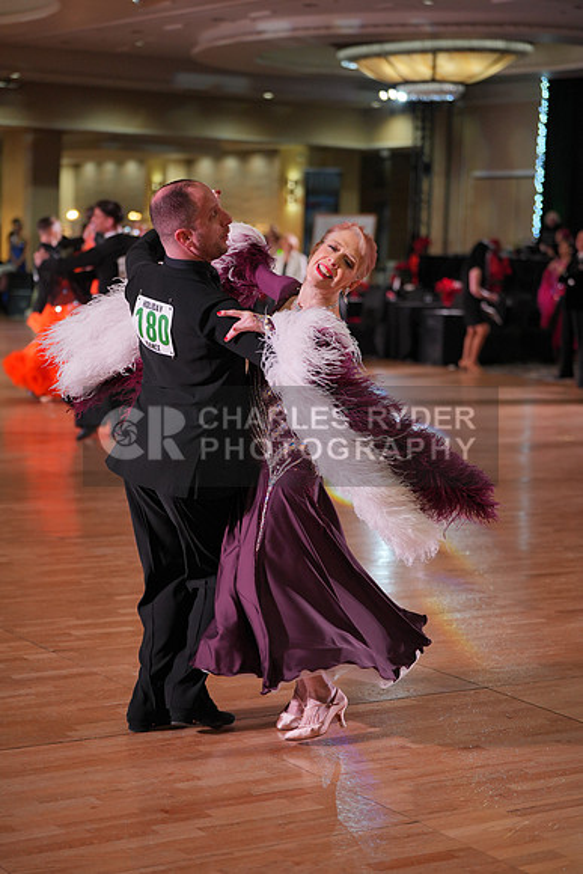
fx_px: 1821
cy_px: 437
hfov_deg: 18.2
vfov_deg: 27.0
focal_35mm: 75
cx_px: 292
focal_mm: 75
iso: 1000
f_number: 2.8
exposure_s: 1/500
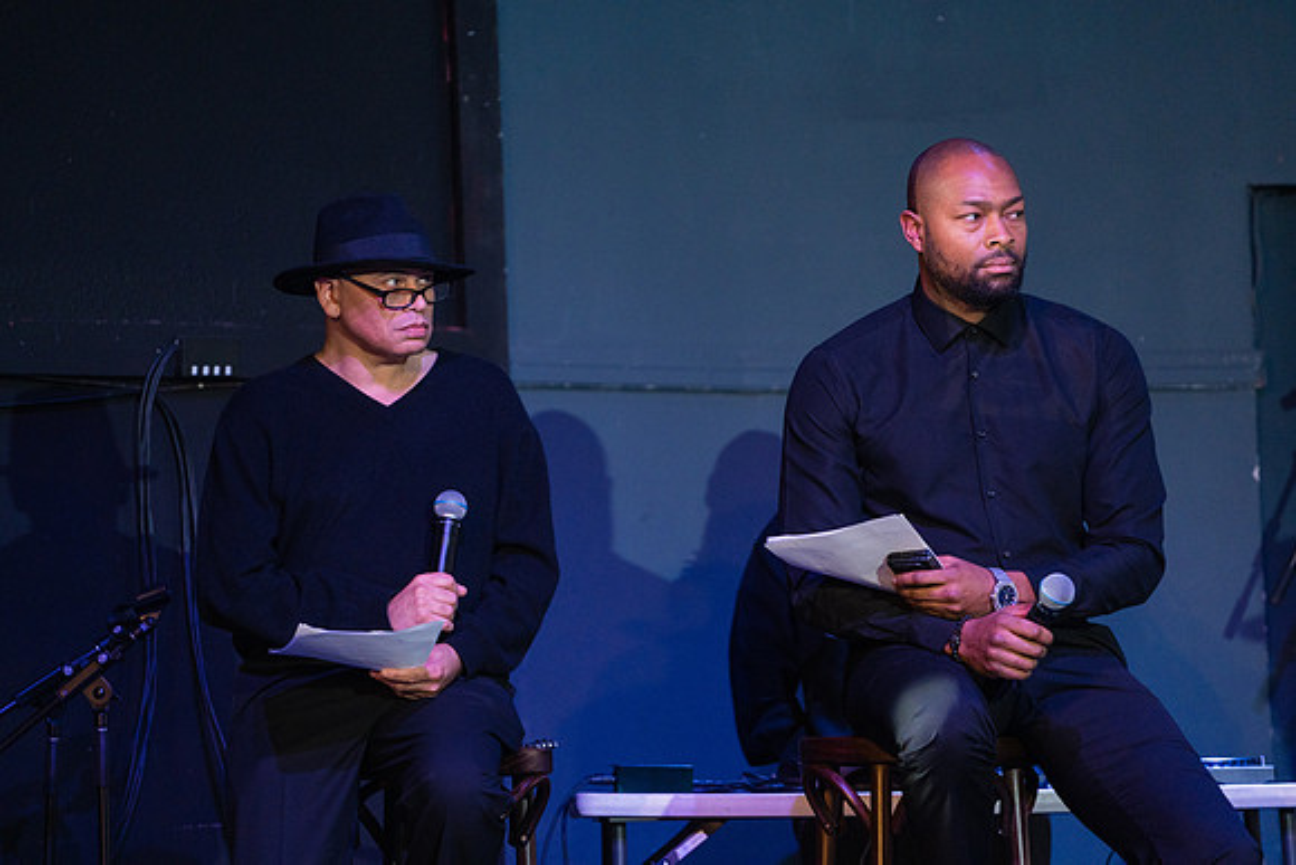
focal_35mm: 200
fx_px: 7201
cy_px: 432
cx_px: 648
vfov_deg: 6.9
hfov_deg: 10.3
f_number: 4
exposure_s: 1/250
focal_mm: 200
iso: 2500
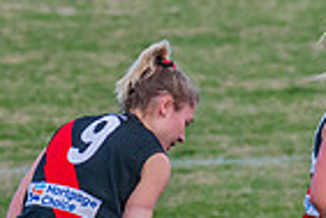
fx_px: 9145
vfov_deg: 1.4
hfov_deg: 2.0
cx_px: 478
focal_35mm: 1010
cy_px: 261
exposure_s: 1/1250
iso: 800
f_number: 4.5
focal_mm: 210
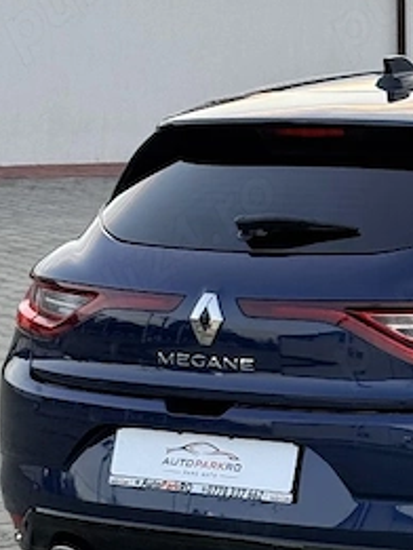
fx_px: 2337
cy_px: 327
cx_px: 550
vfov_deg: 13.4
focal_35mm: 147
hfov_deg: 9.9
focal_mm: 6.76
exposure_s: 1/167
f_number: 1.78
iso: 64
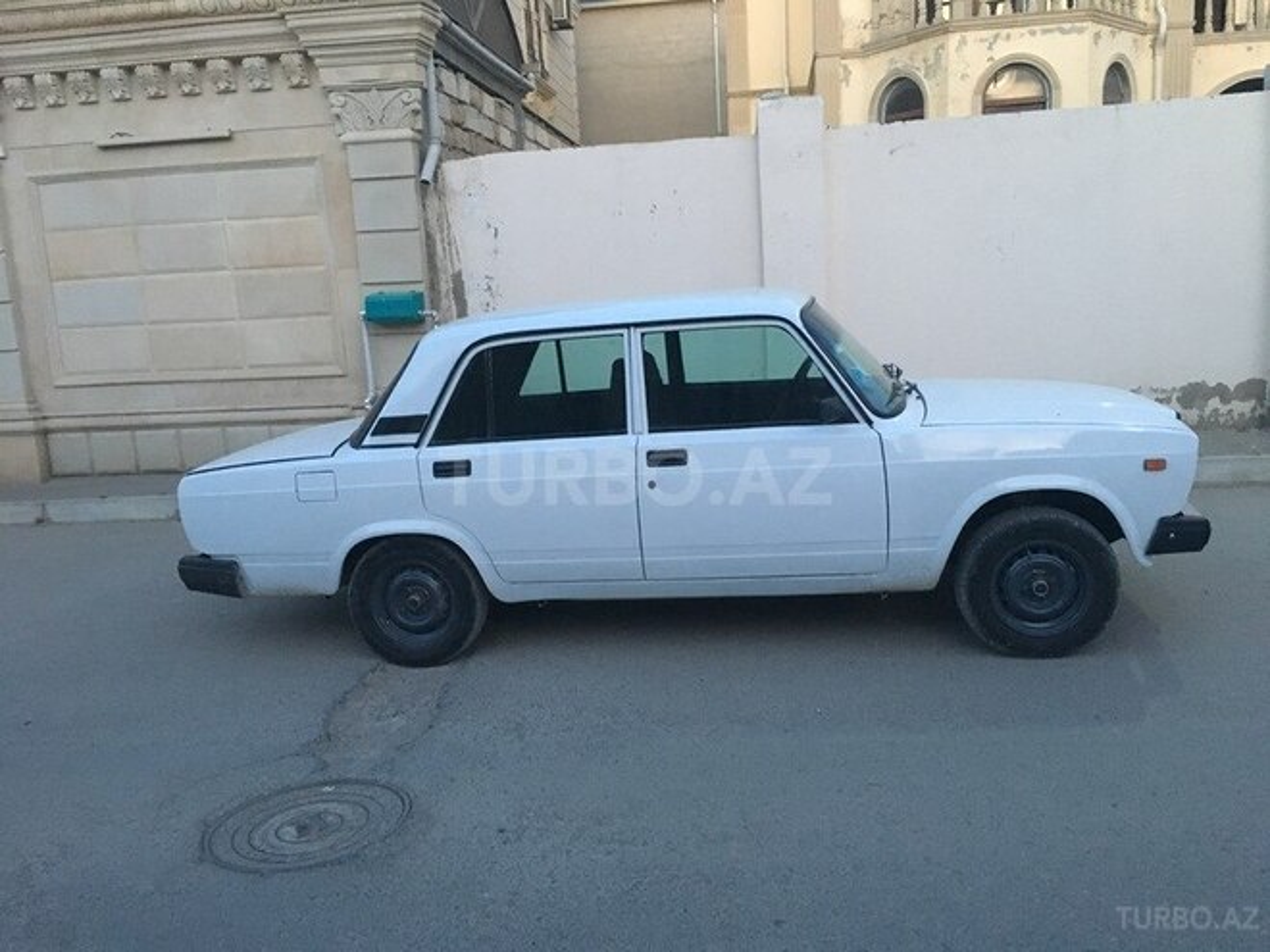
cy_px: 476
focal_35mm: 29
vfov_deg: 48.2
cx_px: 635
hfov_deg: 61.7
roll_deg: +3.6
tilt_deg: -8.7
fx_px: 1064
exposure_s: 1/17
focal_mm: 4.15
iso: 500
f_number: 2.2
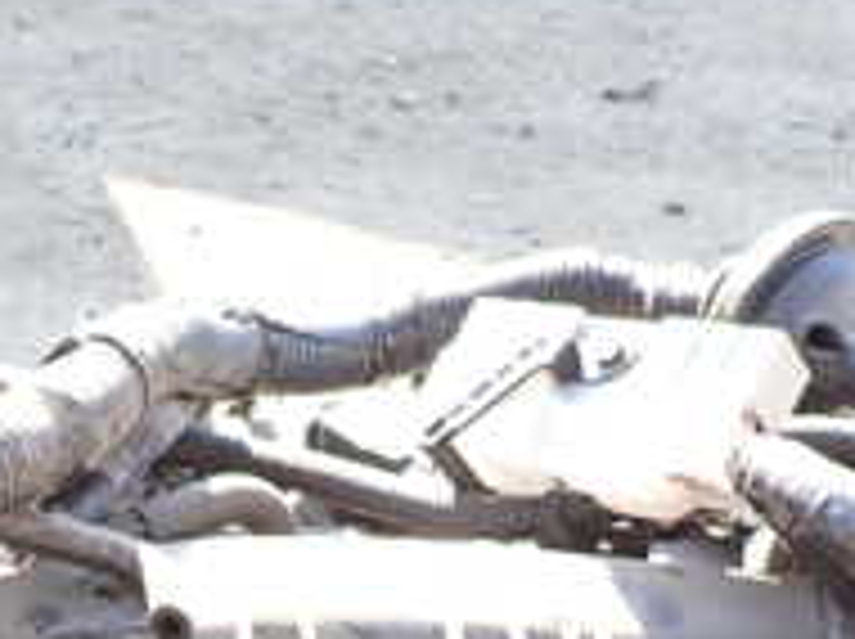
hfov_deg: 24.5
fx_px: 1949
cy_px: 878
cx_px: 234
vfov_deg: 17.3
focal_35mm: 79
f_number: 2.8
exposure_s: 1/80
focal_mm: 4.5
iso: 100
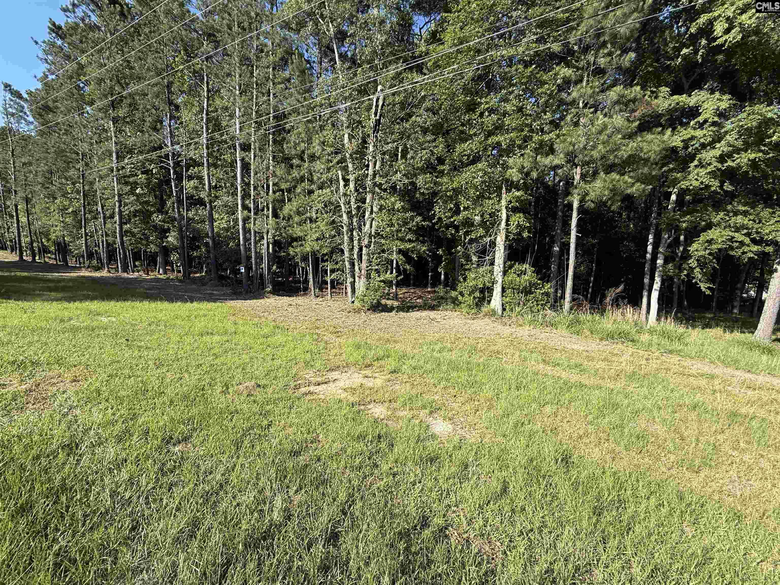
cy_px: 292
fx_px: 315
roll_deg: -0.9
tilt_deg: -6.3
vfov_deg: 85.7
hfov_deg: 102.1
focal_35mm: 14
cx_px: 390
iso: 50
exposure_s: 1/789
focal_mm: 2.22
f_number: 2.2
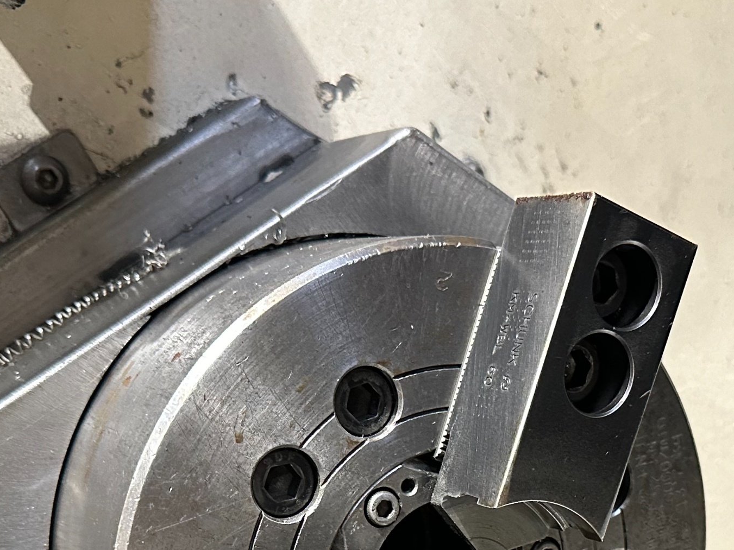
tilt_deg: -15.9
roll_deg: +0.9
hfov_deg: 33.1
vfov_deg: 23.6
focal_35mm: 58
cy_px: 612
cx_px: 458
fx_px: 1230
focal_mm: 6.86
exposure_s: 1/33
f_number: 1.78
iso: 640
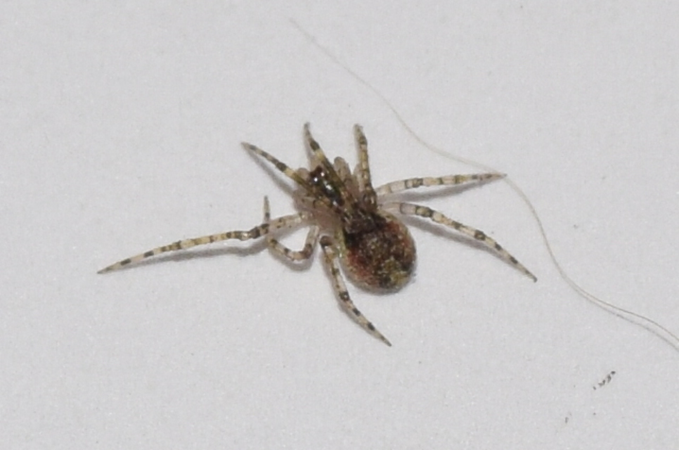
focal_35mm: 210
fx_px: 3953
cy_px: 225
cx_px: 340
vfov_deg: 6.5
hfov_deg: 9.8
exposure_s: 1/200
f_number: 14
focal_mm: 140
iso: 320
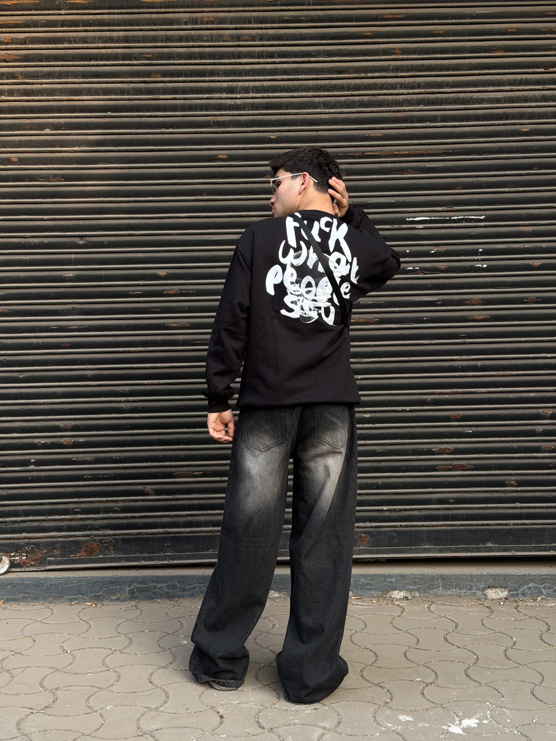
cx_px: 278
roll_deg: +0.0
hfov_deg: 30.3
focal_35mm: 48
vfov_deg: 39.7
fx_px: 1028
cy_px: 370
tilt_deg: -0.5
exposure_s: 1/356
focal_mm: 6.76
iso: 80
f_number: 1.78
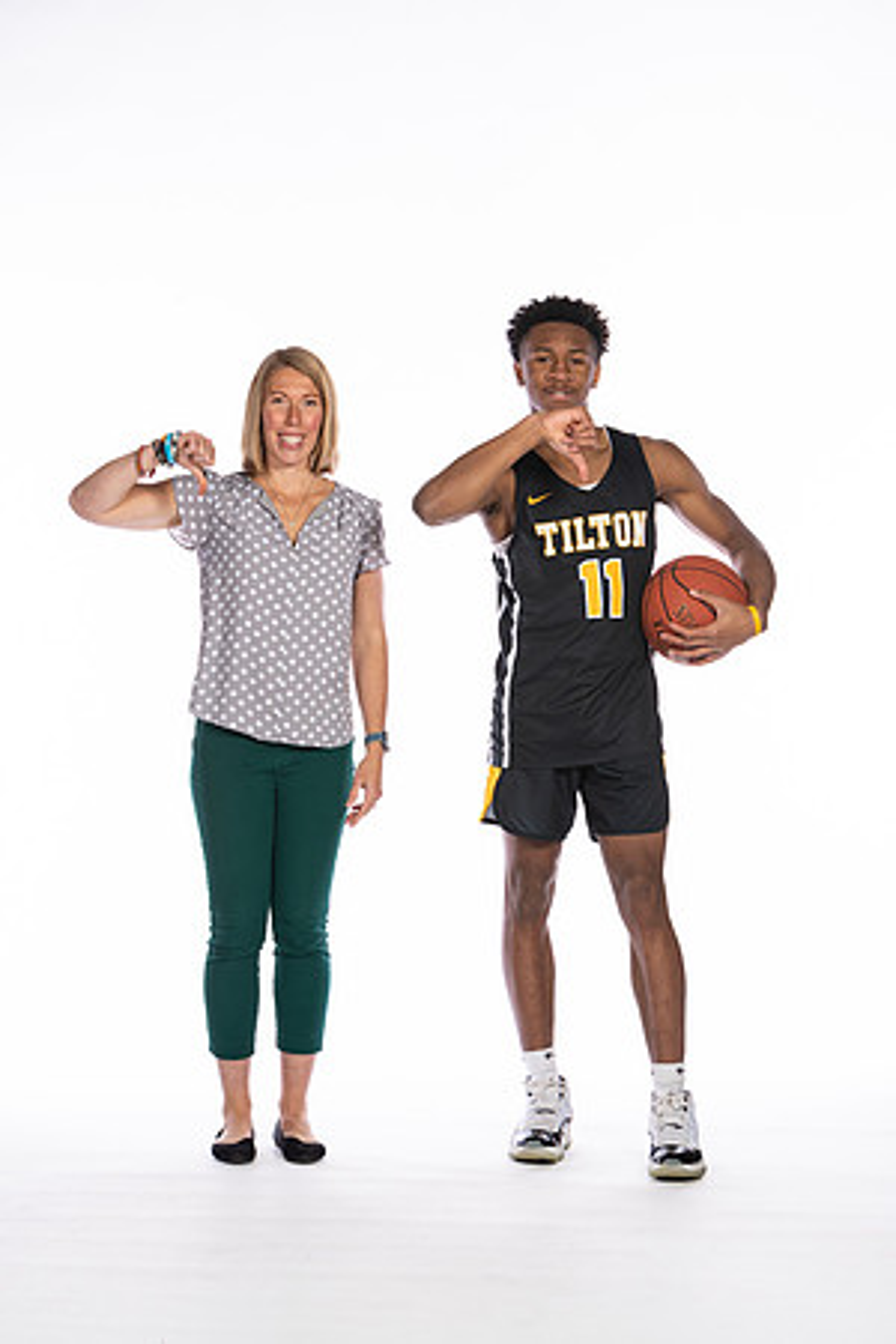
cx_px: 448
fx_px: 4368
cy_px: 672
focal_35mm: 117
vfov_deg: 17.5
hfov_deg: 11.7
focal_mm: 78
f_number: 5.6
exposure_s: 1/100
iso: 100
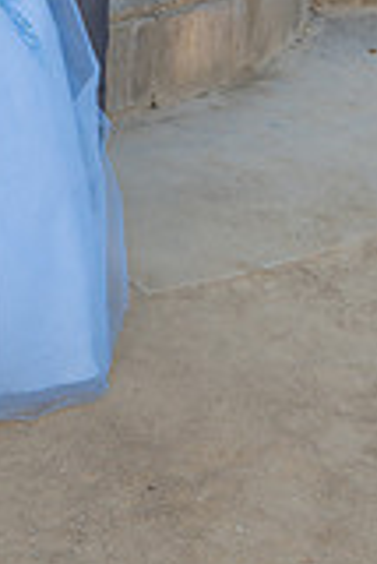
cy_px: -173
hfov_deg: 15.2
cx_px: -81
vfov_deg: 21.2
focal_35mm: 87
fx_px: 1364
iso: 200
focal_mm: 31
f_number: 5
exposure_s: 1/200
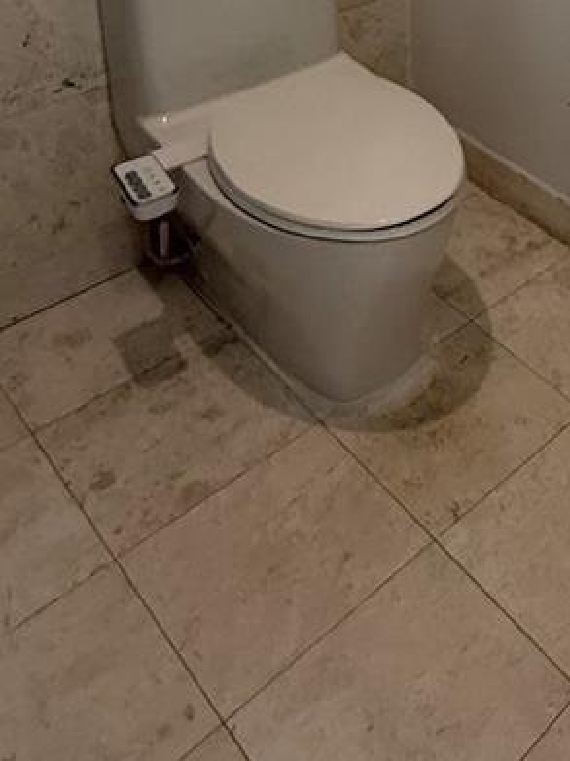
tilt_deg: -16.3
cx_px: 735
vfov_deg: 36.1
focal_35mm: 43
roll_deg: -6.4
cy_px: -109
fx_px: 945
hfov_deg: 28.0
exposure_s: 1/120
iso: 160
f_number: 2.2
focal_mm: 2.22
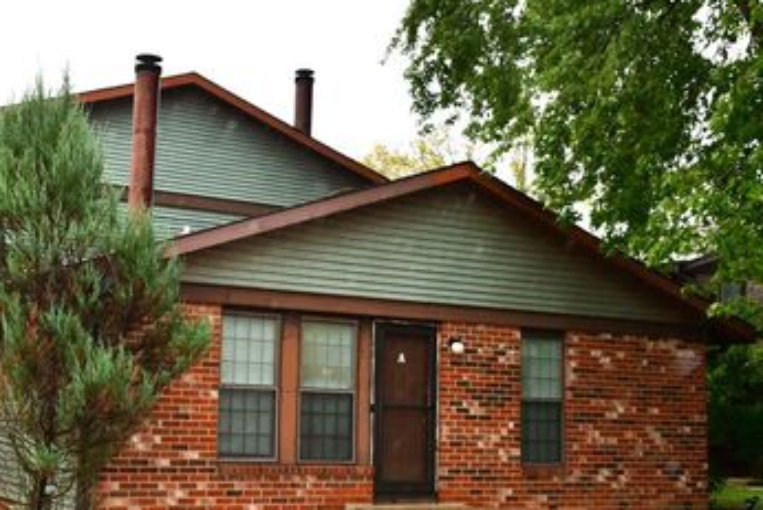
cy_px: 293
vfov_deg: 26.0
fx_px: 1103
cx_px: 221
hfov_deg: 37.5
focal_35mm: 52
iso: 320
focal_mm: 24
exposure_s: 1/80
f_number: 7.1
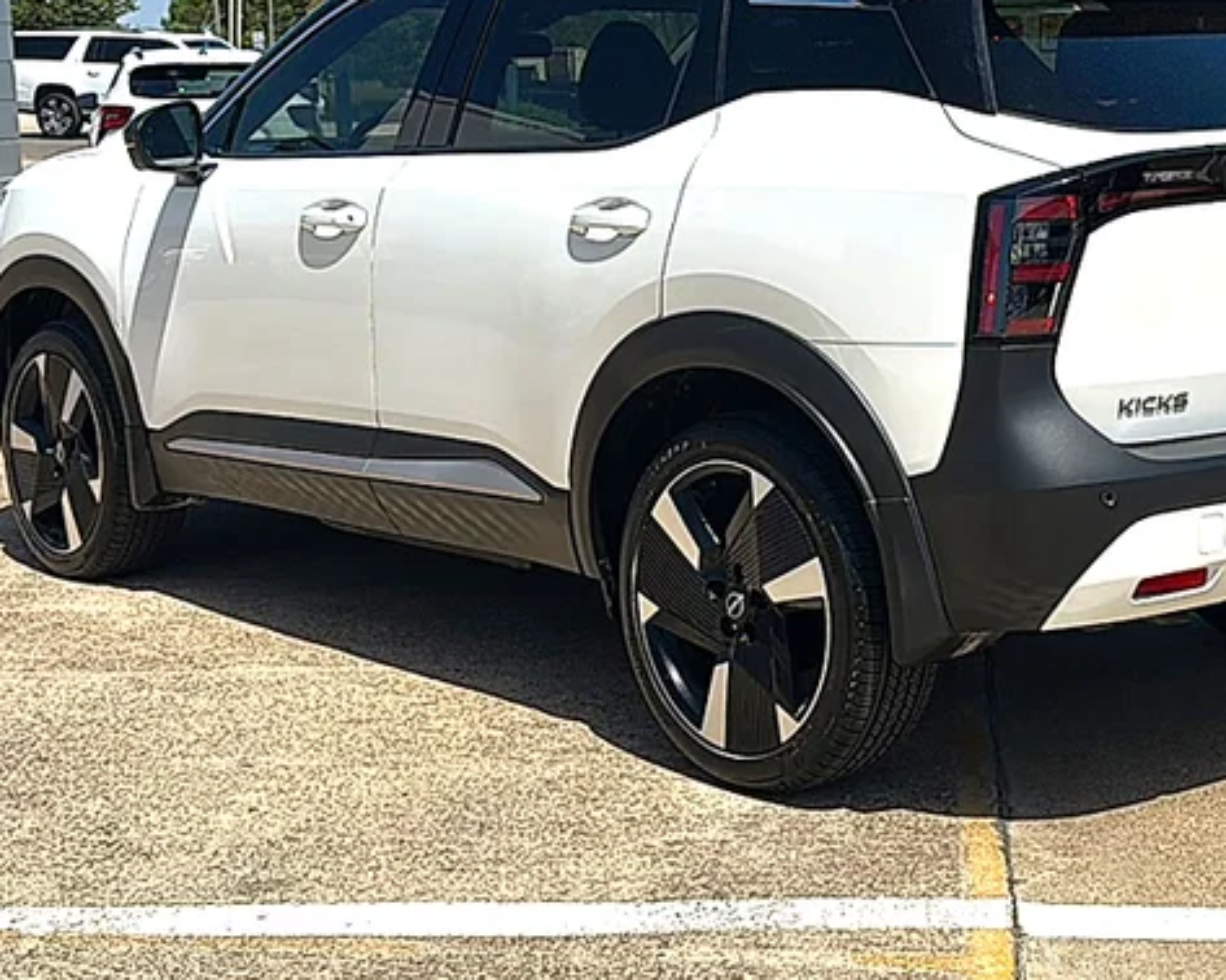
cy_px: 312
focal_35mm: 52
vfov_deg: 28.9
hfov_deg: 35.8
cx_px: 783
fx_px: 1886
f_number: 1.78
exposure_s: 1/7692
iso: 80
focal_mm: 6.86
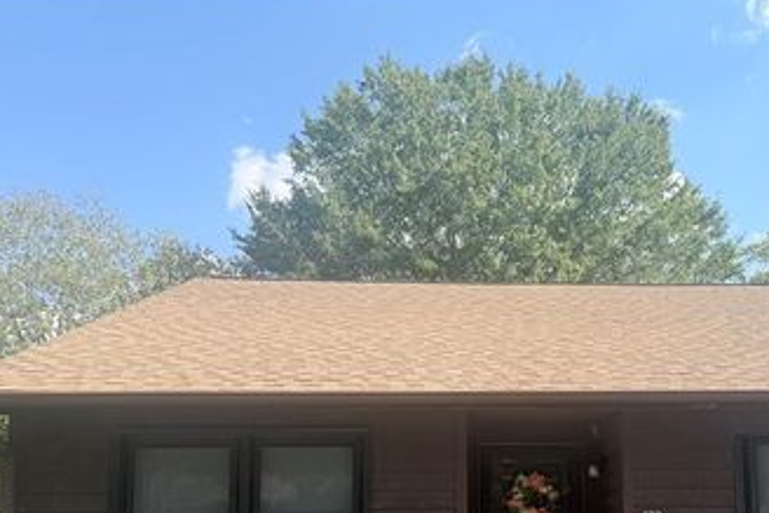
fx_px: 812
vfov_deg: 33.9
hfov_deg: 50.1
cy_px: 423
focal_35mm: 38
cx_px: 485
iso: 80
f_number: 1.78
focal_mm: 6.76
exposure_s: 1/3279
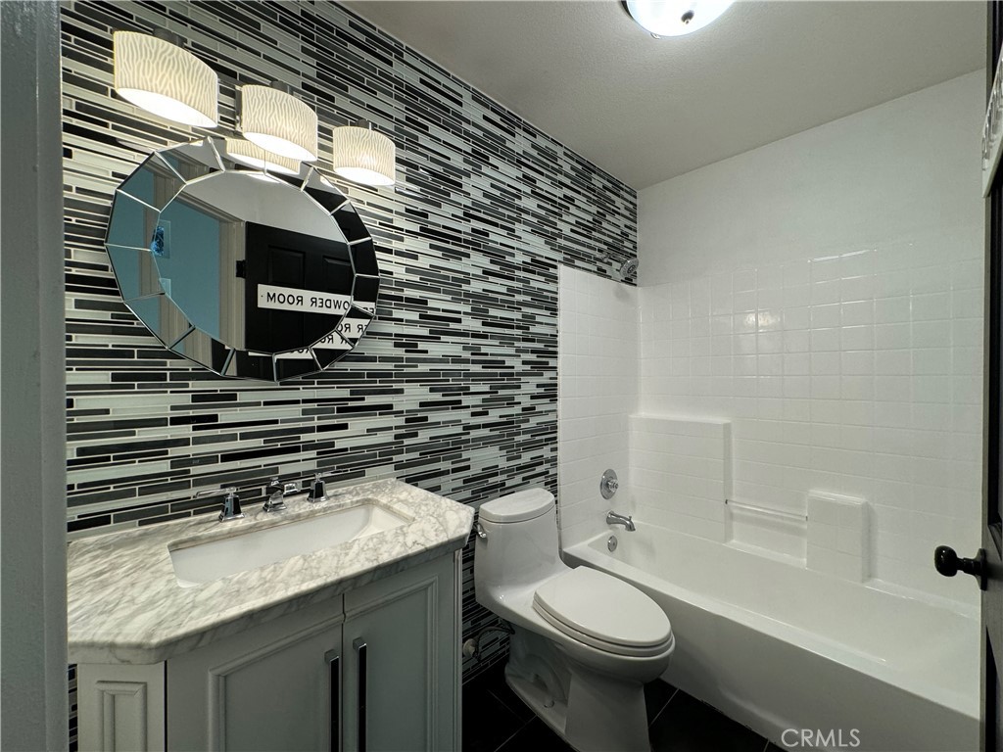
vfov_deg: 85.7
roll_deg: -0.3
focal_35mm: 14
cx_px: 502
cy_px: 376
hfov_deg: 102.1
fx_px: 406
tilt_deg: -0.7
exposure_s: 1/120
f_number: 2.2
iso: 160
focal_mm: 2.22
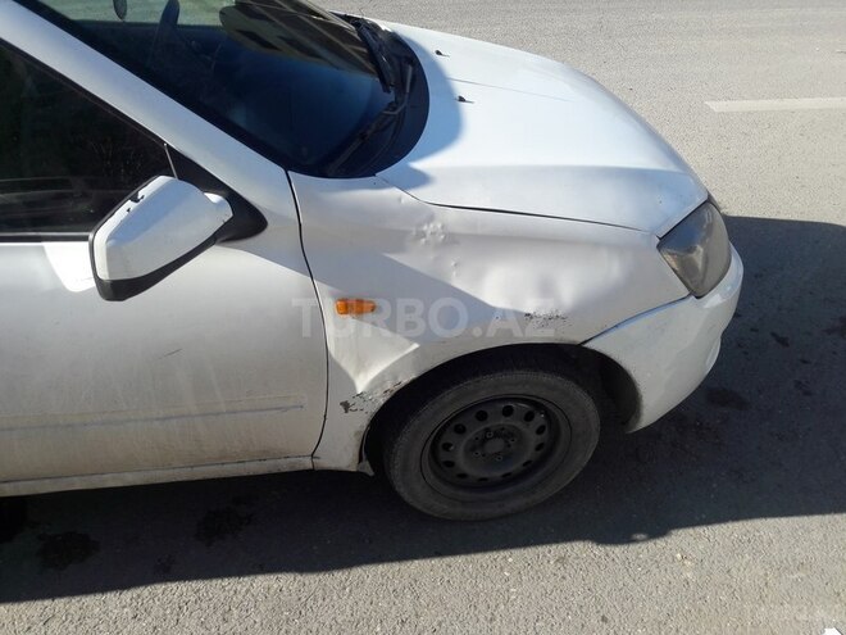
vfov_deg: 49.7
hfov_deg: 63.4
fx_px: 684
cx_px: 423
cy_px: 318
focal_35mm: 28
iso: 40
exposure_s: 1/766
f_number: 1.9
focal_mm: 3.7
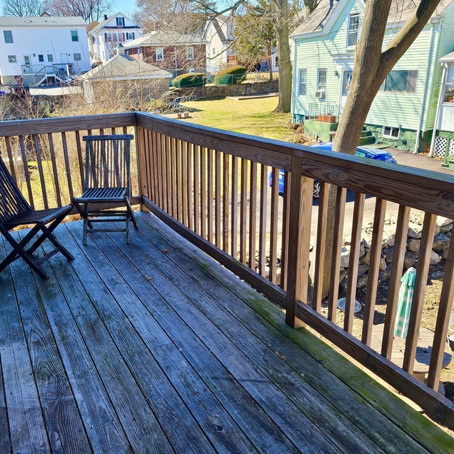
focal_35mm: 31
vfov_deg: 52.5
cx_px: 183
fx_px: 460
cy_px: 227
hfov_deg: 52.2
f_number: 1.8
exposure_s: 1/430
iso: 40
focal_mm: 5.4
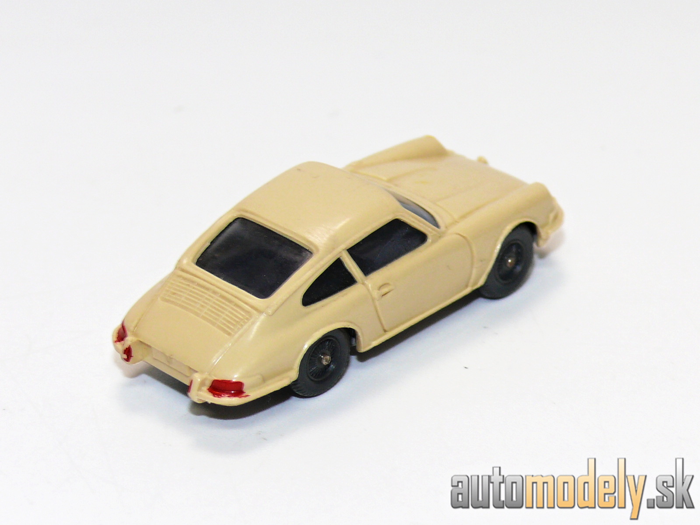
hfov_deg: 12.7
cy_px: 262
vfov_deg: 9.6
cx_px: 350
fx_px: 3134
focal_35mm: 155
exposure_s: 1/30
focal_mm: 18.4
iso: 100
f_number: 4
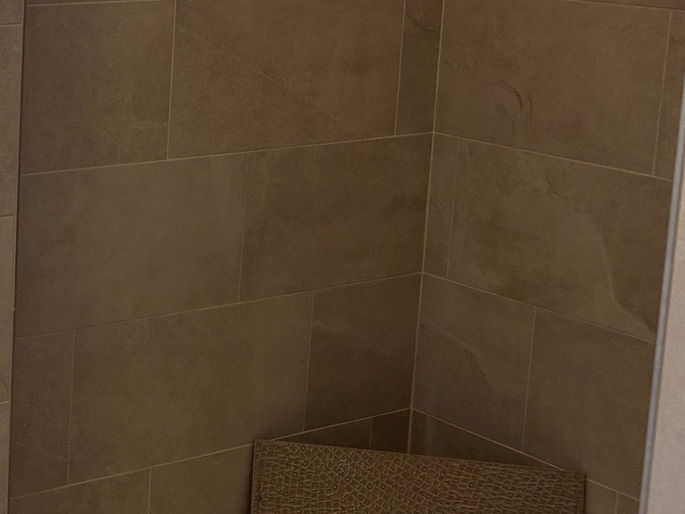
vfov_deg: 19.9
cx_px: -206
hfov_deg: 23.5
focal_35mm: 73
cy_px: 82
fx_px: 1445
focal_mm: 5.96
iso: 50
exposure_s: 1/426
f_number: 1.6
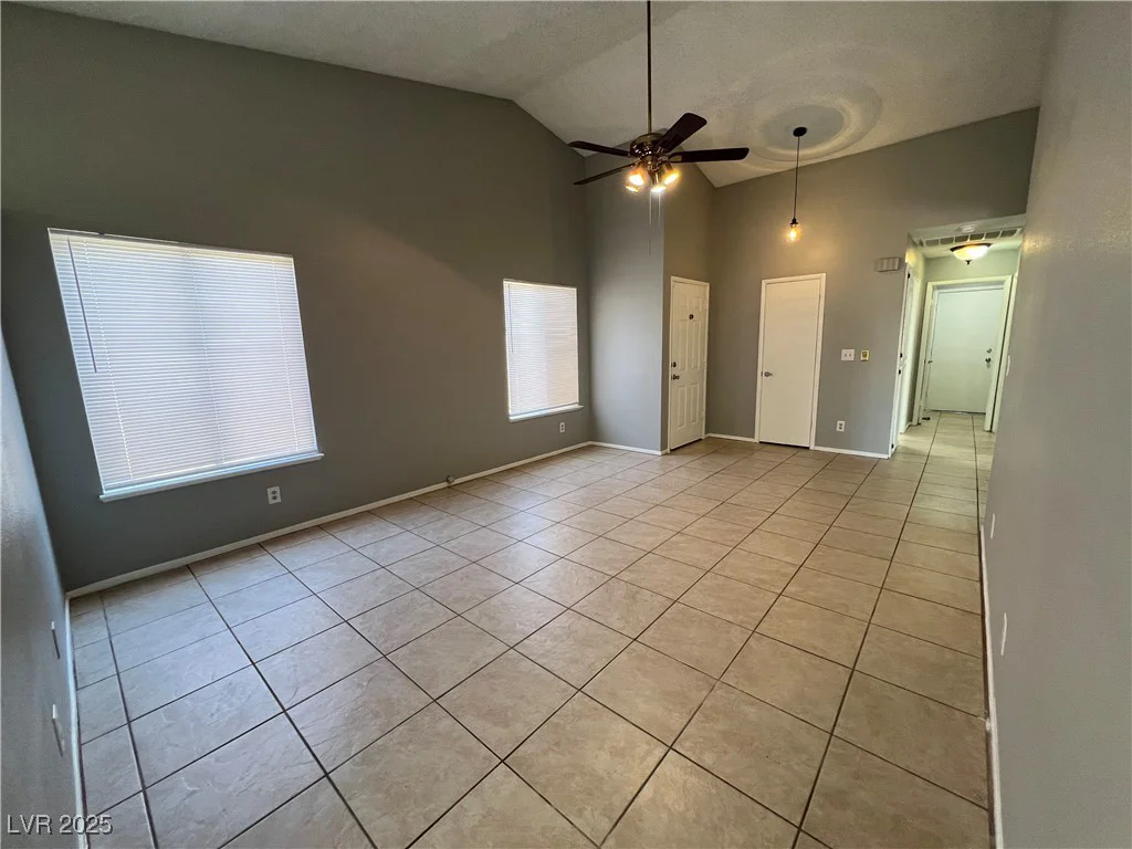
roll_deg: +2.1
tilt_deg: -10.3
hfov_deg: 106.2
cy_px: 424
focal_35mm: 13
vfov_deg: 89.9
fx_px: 425
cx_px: 566
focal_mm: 1.57
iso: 160
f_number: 1.8
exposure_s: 1/60
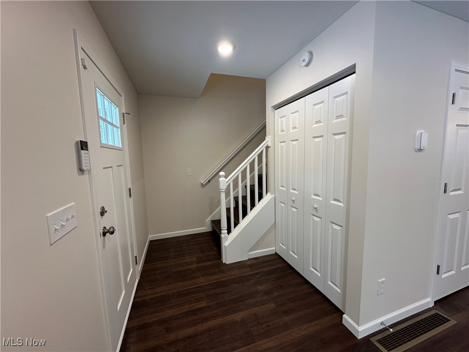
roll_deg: +1.8
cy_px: 176
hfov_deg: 102.1
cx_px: 234
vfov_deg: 85.7
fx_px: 190
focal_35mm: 14
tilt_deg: -5.4
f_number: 2.2
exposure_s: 1/120
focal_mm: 2.22
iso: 160
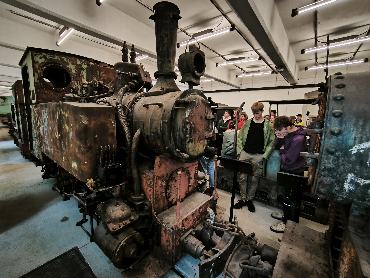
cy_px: 139
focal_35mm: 15
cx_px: 185
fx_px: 160
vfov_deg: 81.7
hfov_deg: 98.2
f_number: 2.2
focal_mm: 1.91
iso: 400
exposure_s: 1/20
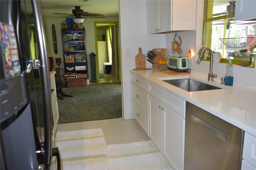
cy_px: 85
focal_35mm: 27
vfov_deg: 47.9
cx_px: 128
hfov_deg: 67.4
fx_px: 192
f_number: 4
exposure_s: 1/80
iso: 400
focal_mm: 18
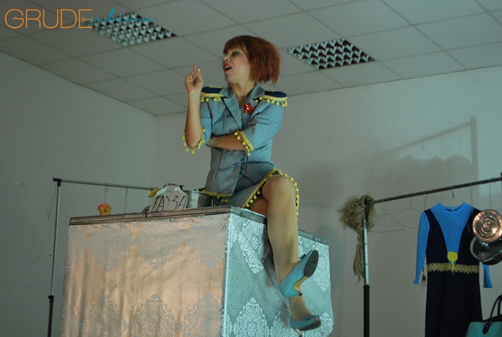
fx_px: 943
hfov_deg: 29.8
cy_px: 168
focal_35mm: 68
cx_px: 251
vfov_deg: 20.2
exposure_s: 1/40
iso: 800
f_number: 5.6
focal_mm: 45
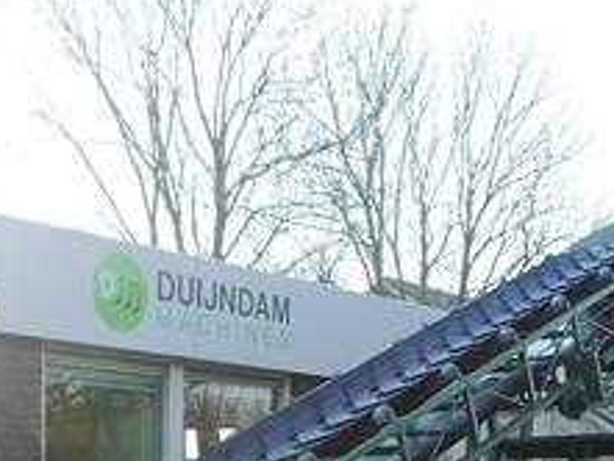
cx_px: 338
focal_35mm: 81
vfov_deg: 17.1
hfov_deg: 24.1
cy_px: 608
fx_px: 1438
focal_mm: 14
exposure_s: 1/200
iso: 160
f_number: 4.5
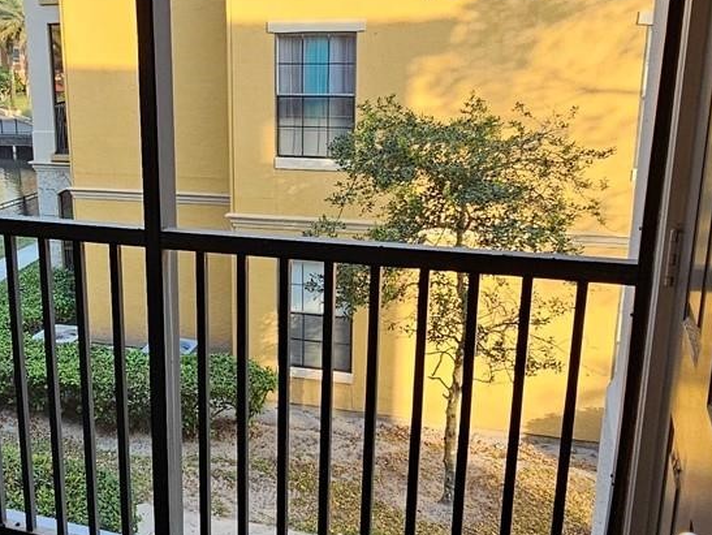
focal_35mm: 38
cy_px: 241
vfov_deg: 37.7
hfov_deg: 48.2
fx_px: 782
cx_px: 242
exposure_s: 1/244
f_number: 2.2
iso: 64
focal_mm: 2.2
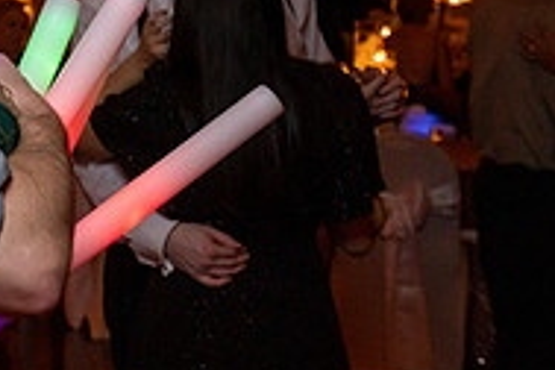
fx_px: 1665
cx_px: -273
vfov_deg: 12.6
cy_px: 84
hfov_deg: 17.1
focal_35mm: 108
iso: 2000
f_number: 4
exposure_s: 1/200
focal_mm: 35
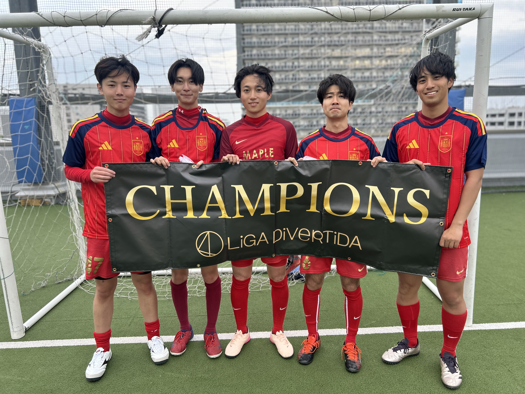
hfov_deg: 67.3
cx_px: 262
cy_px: 197
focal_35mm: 26
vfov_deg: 53.1
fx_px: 394
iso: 40
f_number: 1.5
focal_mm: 5.7
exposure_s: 1/187
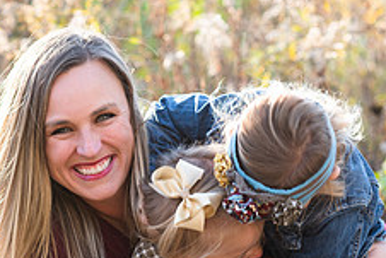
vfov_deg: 6.3
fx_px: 2339
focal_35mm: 218
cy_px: 173
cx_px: 268
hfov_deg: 9.4
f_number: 3.5
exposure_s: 1/200
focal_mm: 85
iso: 100
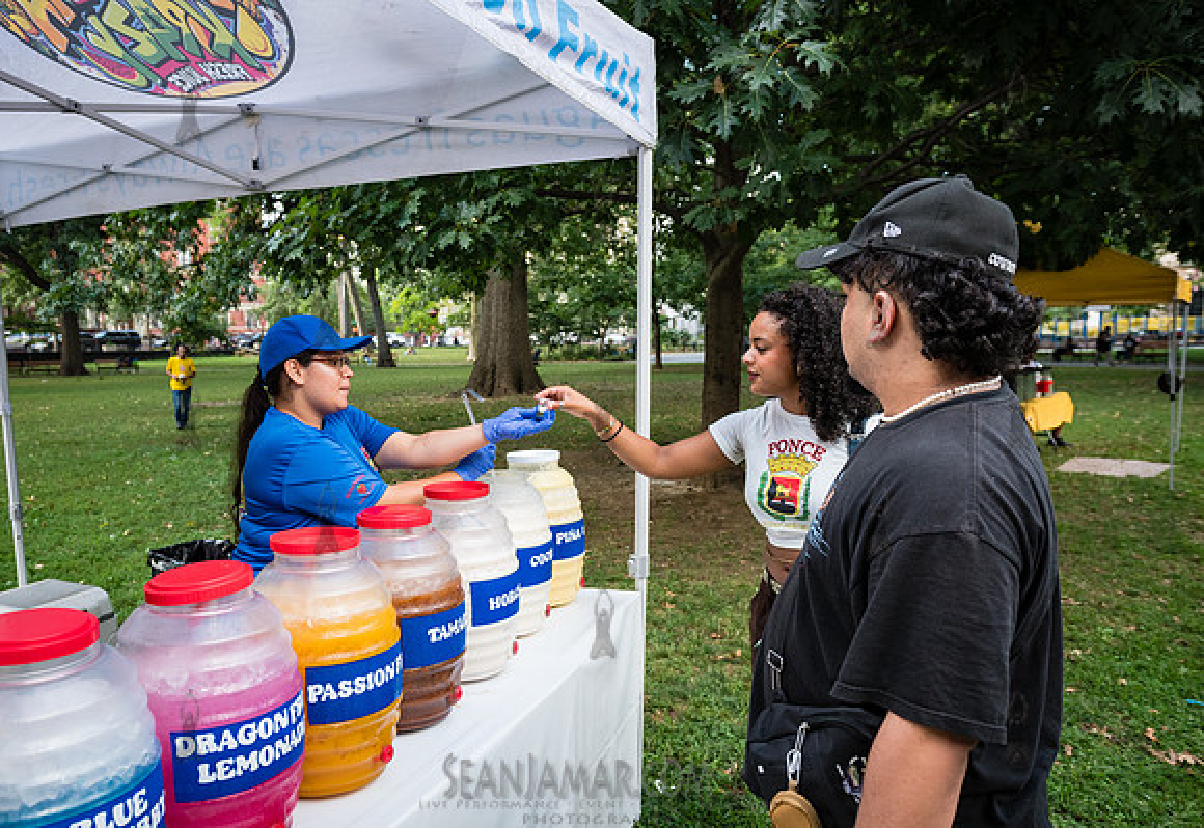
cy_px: 442
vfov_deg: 46.7
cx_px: 540
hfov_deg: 64.1
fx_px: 958
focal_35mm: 28
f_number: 4.5
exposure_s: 1/500
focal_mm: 26
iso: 1000
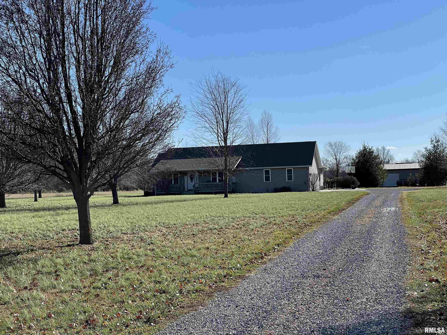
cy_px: 168
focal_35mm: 52
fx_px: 671
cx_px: 224
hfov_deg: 36.8
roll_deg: +3.0
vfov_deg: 28.0
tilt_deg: +1.5
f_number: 2
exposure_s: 1/2083
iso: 25
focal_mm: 6
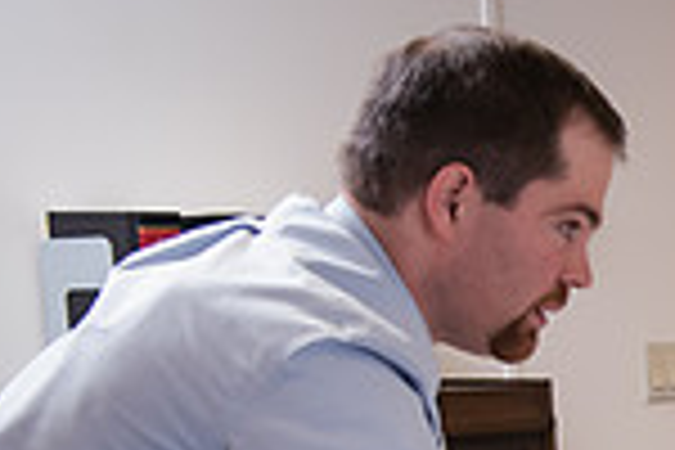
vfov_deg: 9.1
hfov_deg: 12.7
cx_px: 1233
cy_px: 691
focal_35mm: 147
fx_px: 2756
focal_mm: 38
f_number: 3.2
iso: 800
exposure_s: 1/160
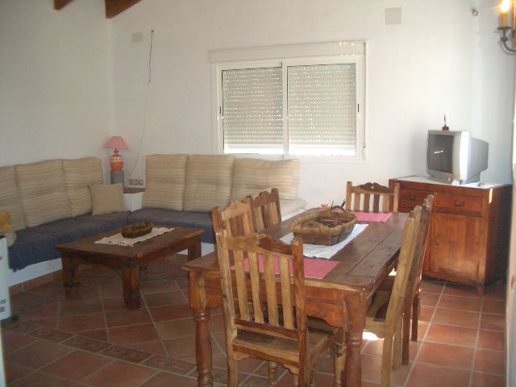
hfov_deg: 52.6
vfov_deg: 40.7
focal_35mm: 35
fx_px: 522
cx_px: 258
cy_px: 194
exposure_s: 1/60
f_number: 2.6
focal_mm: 5.8
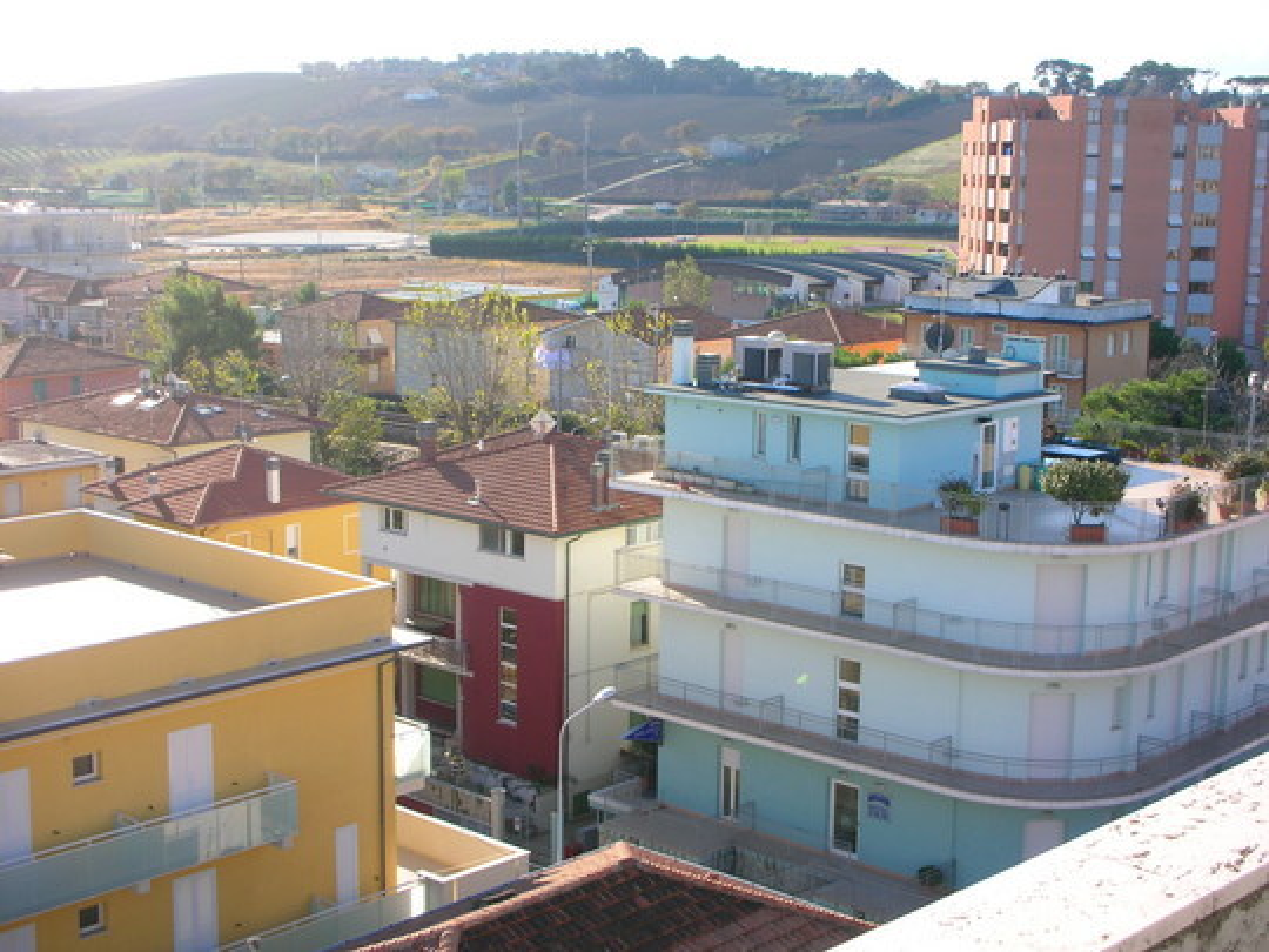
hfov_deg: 36.2
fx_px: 1943
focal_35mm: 53
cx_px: 634
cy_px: 476
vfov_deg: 27.5
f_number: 3.7
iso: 50
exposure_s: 1/216
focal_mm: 8.8
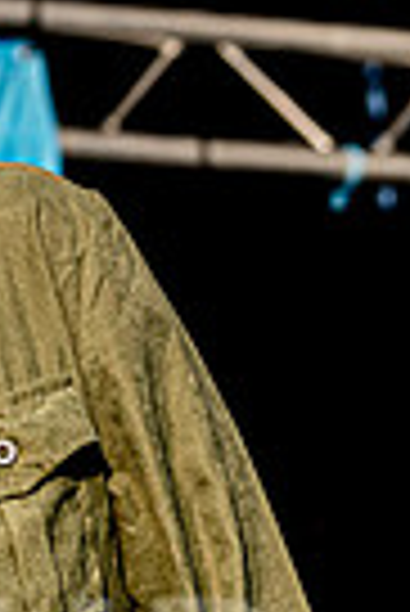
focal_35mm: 433
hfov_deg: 3.1
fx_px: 7378
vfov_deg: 4.7
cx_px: -965
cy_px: 45
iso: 250
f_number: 5
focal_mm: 75
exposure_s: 1/1000
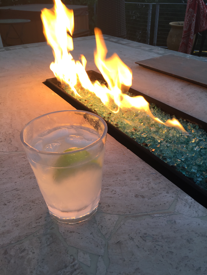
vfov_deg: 61.7
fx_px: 231
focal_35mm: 29
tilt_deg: -31.3
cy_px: 138
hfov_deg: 48.2
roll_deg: +1.9
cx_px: 104
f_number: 2.2
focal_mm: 4.15
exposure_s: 1/60
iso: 32
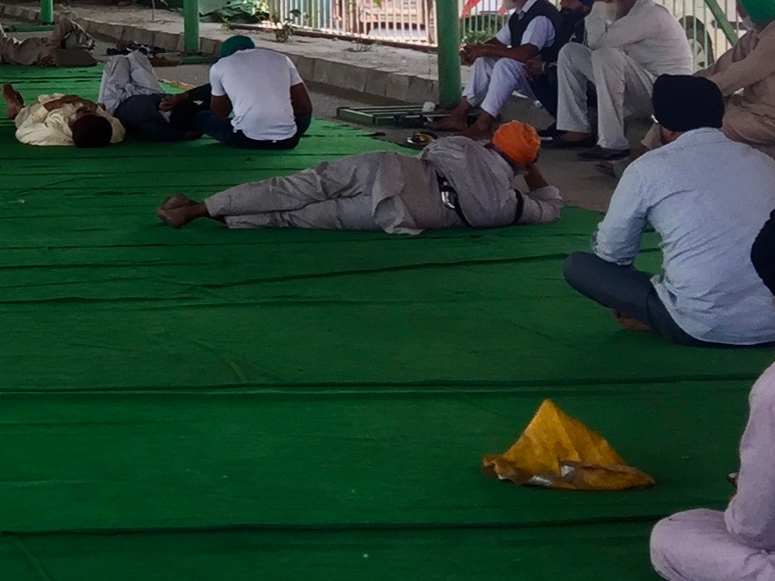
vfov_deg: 13.8
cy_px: -186
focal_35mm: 103
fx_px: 2306
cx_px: -438
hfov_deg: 17.0
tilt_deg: +2.0
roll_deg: -0.6
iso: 32
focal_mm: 4.15
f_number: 2.2
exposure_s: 1/109
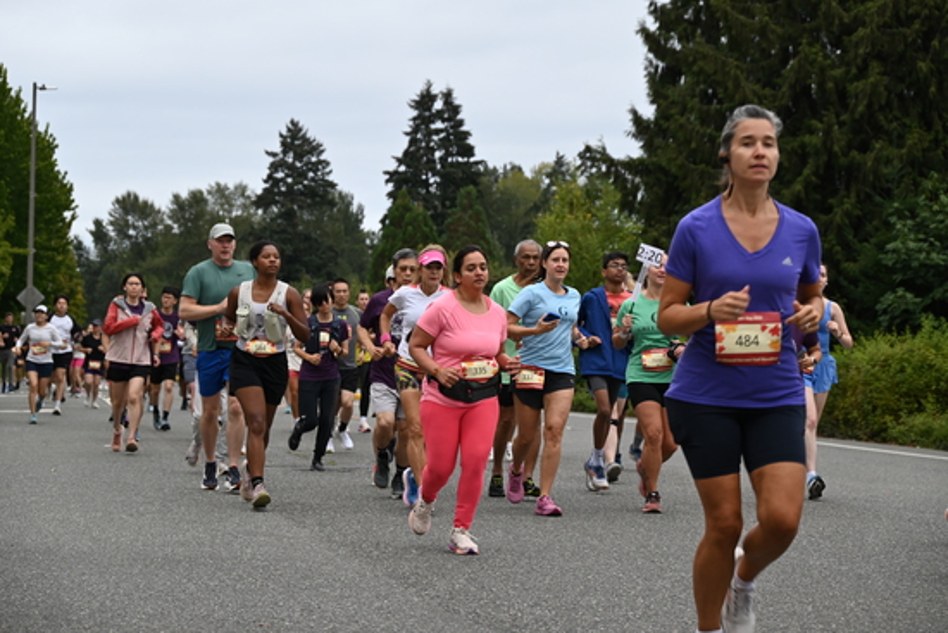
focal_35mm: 91
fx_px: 2397
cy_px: 316
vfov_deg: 15.0
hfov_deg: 22.4
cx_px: 474
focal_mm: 91
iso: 400
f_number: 6.3
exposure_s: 1/200
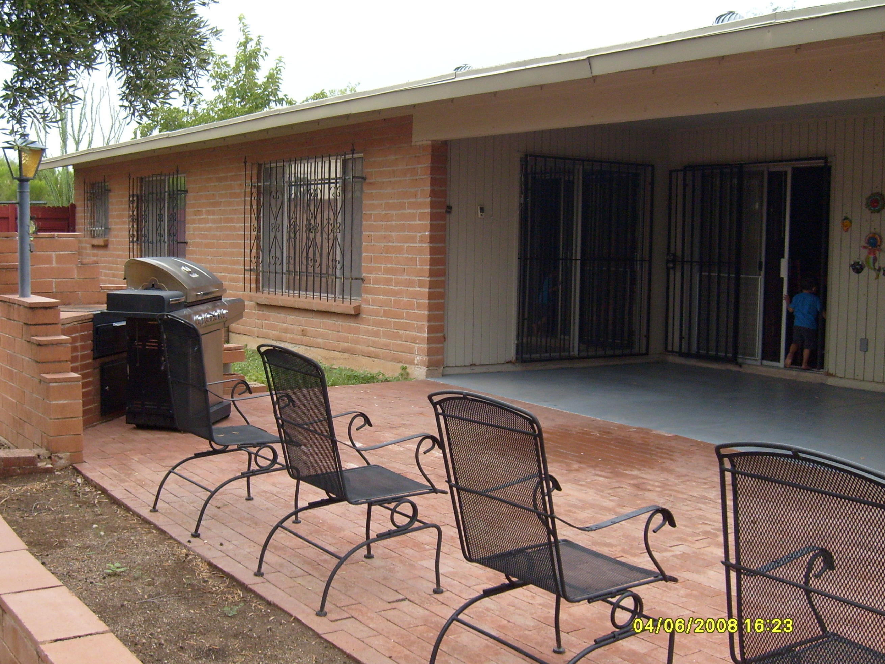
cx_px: 387
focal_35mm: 40
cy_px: 325
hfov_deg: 46.7
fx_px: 1023
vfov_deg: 36.0
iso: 80
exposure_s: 1/125
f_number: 7.1
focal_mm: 5.8
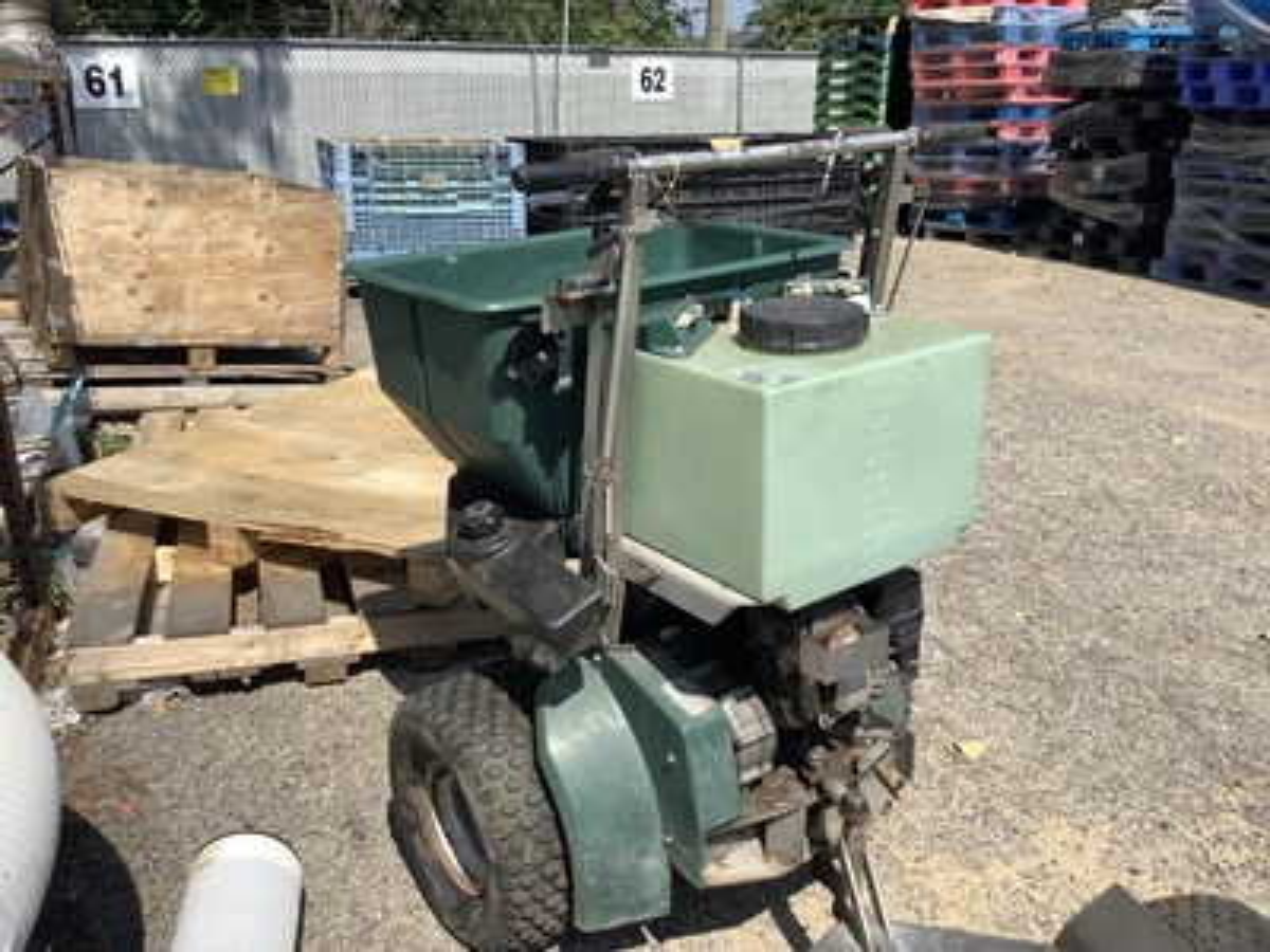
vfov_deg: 45.4
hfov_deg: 58.4
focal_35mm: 31
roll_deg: +1.9
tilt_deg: -18.2
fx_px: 1137
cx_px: 635
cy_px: 476
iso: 25
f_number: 2.4
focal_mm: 3.3
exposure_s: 1/1456
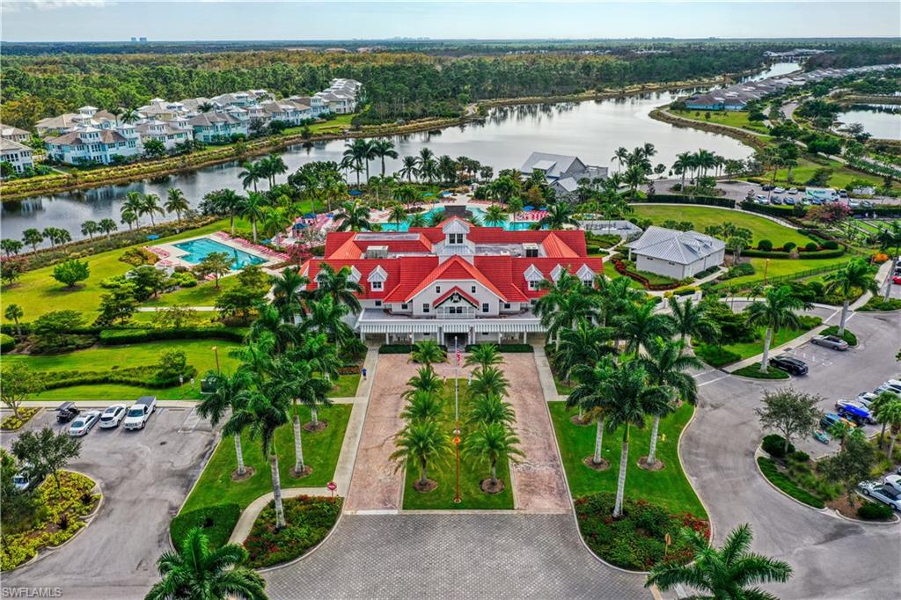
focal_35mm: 28
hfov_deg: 65.5
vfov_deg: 46.4
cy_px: 300
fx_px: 701
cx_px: 450
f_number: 5.6
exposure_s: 1/640
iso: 100
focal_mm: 10.3
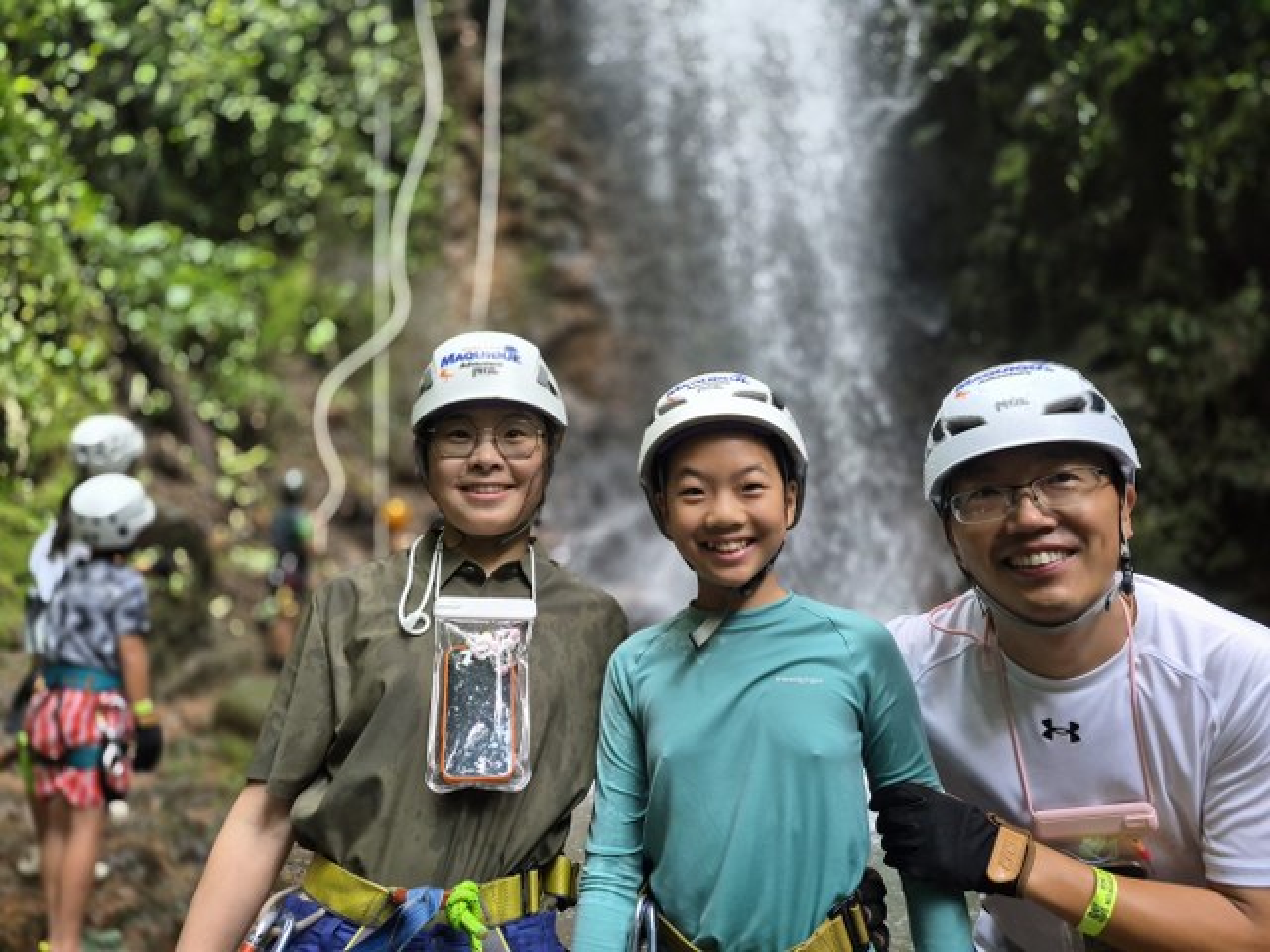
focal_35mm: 23
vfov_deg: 58.9
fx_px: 844
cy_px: 476
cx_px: 635
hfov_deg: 73.9
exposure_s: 1/120
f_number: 1.8
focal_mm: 5.4
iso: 400
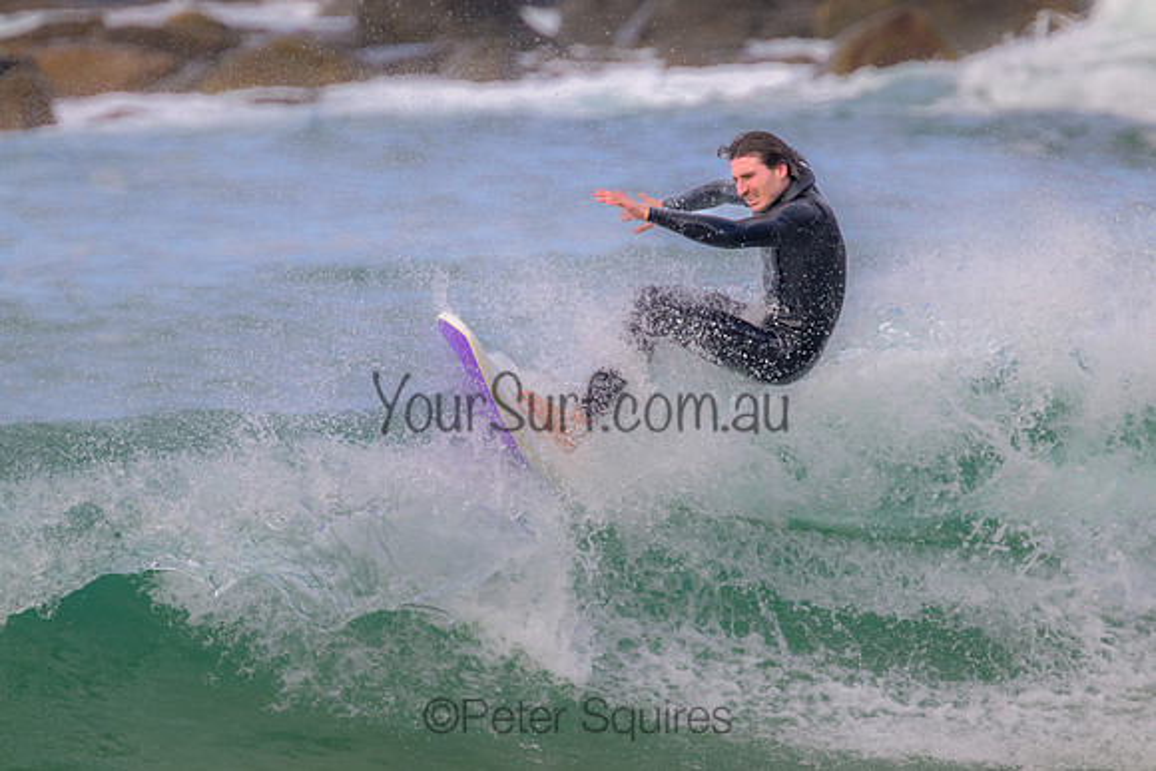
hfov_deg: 2.6
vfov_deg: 1.7
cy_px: 386
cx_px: 578
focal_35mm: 800
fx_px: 25694
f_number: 11
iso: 1400
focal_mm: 800
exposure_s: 1/1250
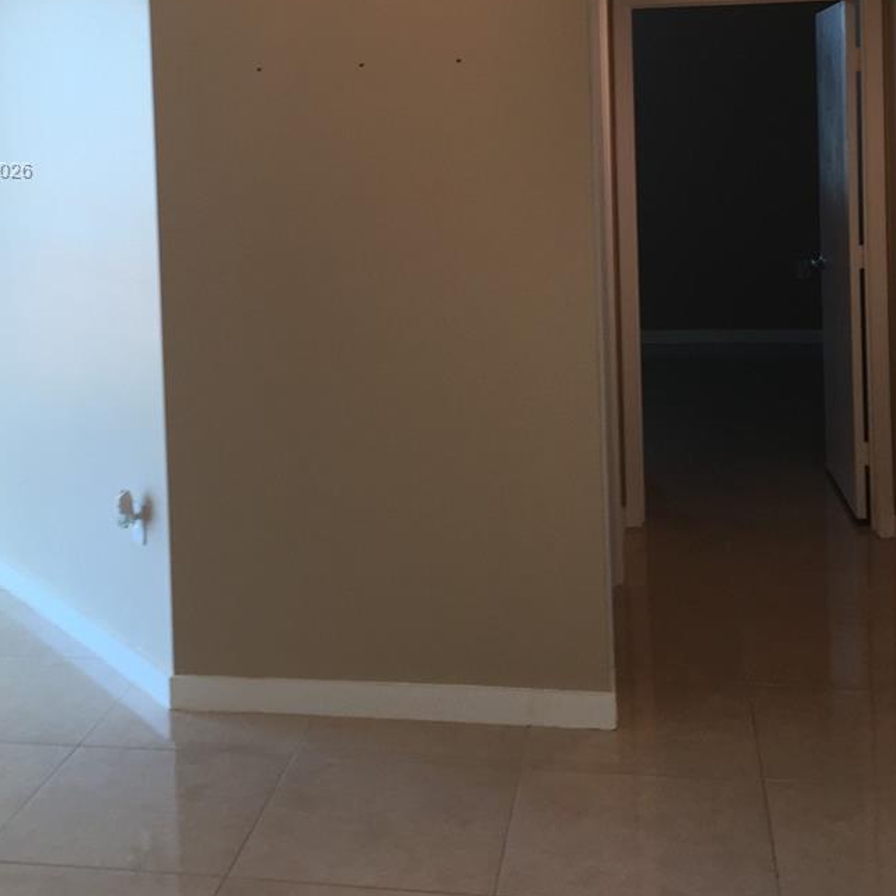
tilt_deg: -4.0
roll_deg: +2.3
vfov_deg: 34.2
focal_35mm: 48
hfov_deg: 35.3
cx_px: 401
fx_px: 1406
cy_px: 172
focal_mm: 4.15
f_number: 2.2
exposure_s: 1/60
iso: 40
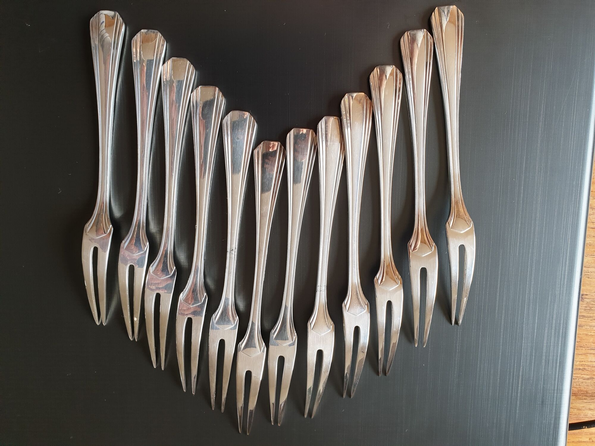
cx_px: 298
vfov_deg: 53.1
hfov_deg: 67.3
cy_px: 223
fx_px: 447
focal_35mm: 26
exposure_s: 1/50
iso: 125
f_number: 2.4
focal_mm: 4.3
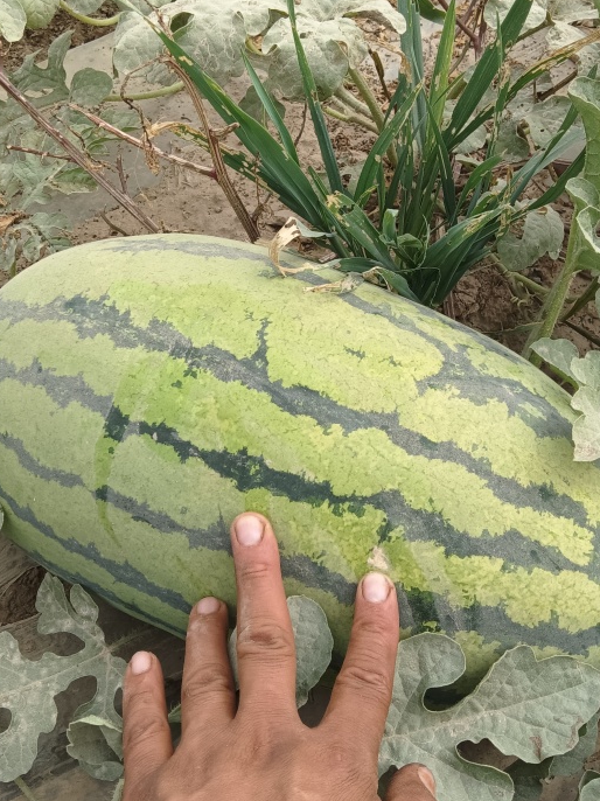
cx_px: 282
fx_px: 971
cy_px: 332
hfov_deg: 34.3
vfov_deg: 44.6
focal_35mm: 42
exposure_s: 1/473
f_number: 2.2
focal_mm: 3.66
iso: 105
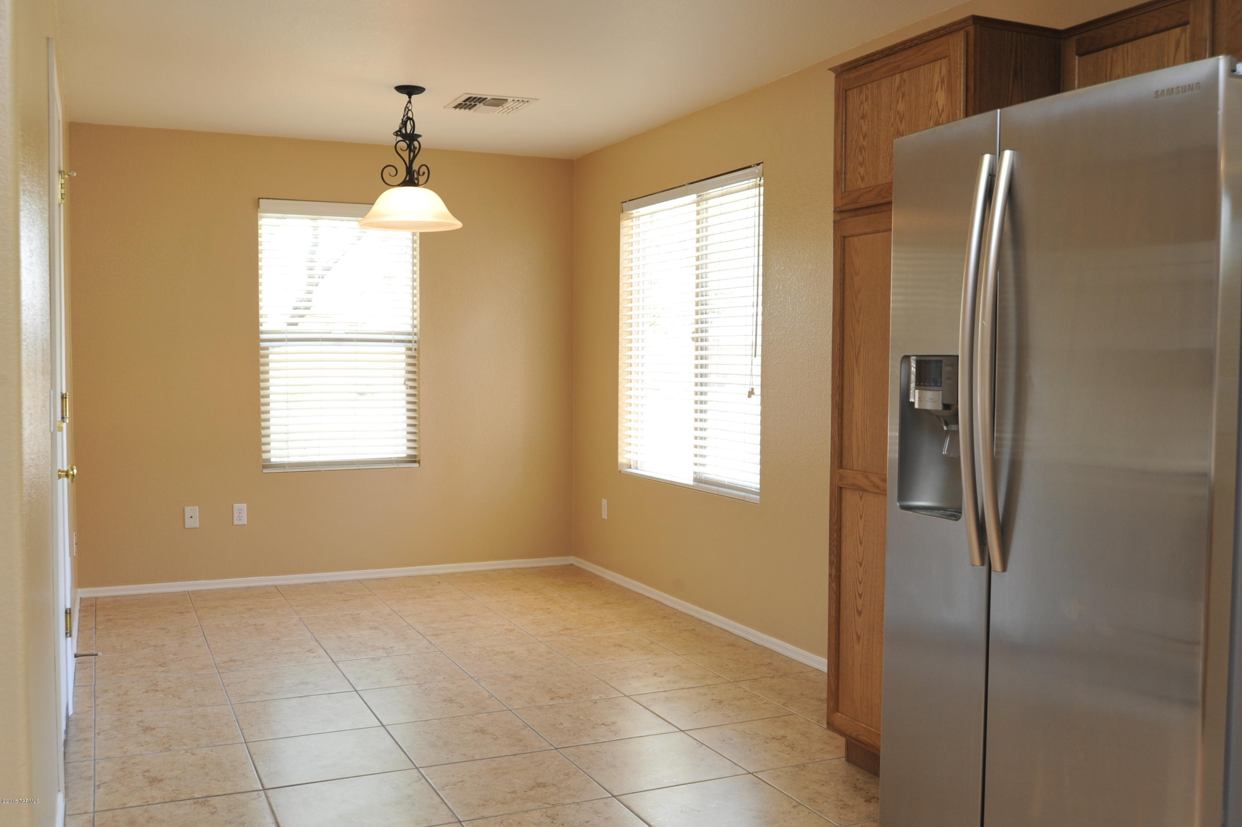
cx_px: 621
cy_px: 414
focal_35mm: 35
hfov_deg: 54.5
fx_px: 1207
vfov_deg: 37.8
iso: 640
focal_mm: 35
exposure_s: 1/30
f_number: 7.1
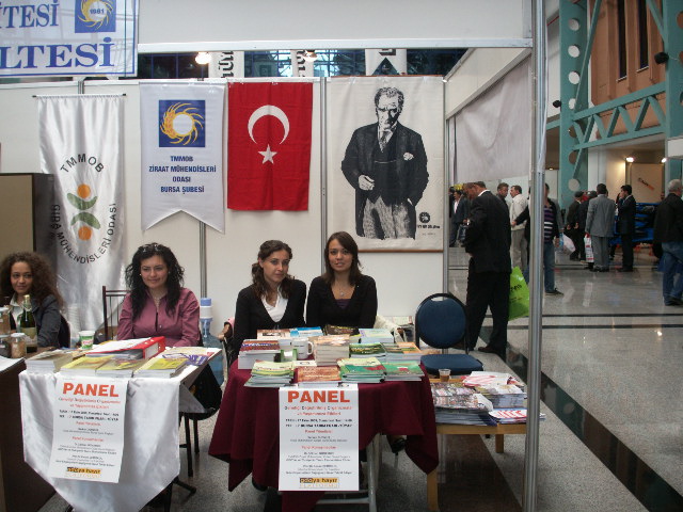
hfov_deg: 50.1
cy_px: 256
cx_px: 342
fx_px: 730
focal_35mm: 37
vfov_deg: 38.7
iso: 50
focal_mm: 7.7
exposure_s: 1/40
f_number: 3.5
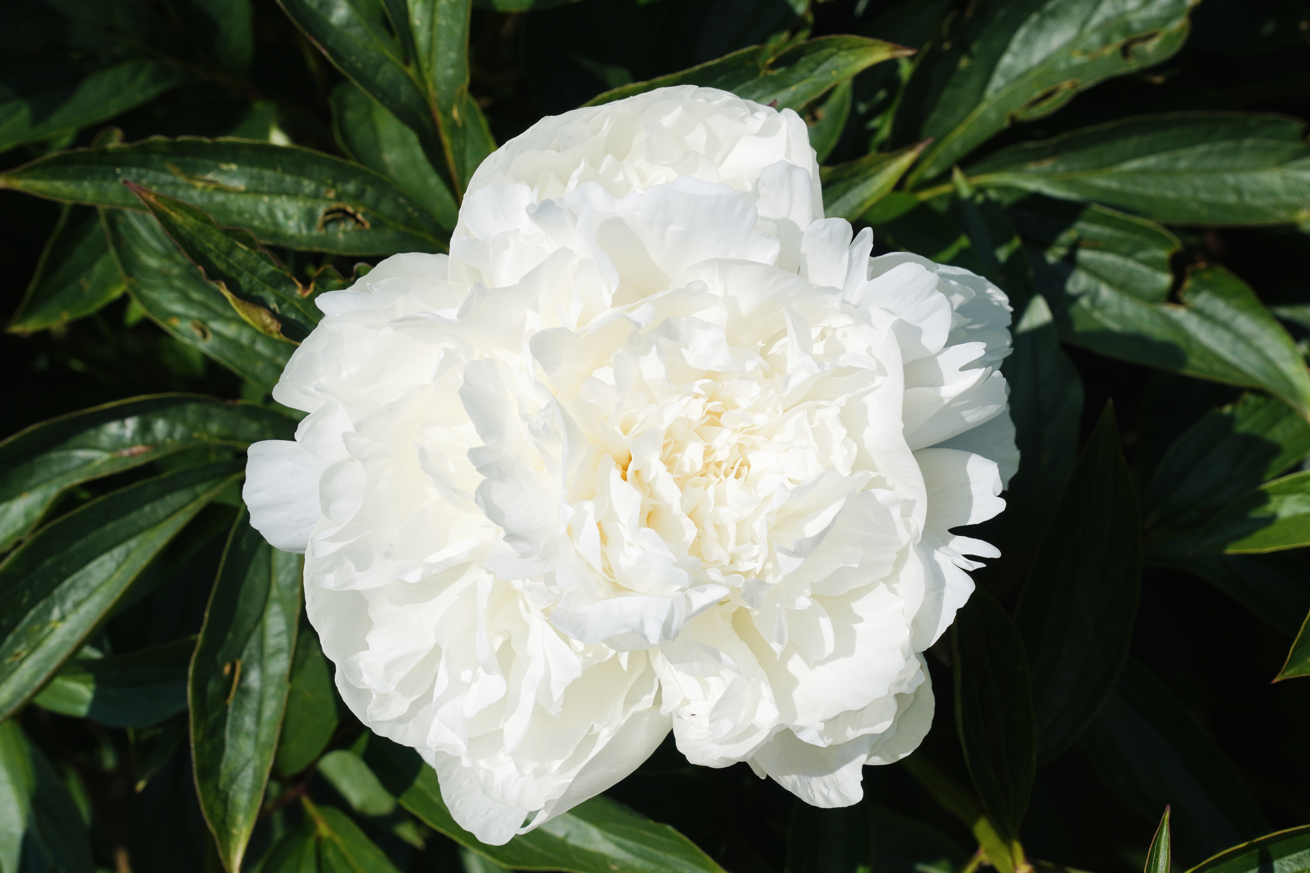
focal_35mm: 80
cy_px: 436
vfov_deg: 17.2
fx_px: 2893
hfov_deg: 25.5
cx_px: 655
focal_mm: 53
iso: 100
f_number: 8
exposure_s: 1/800
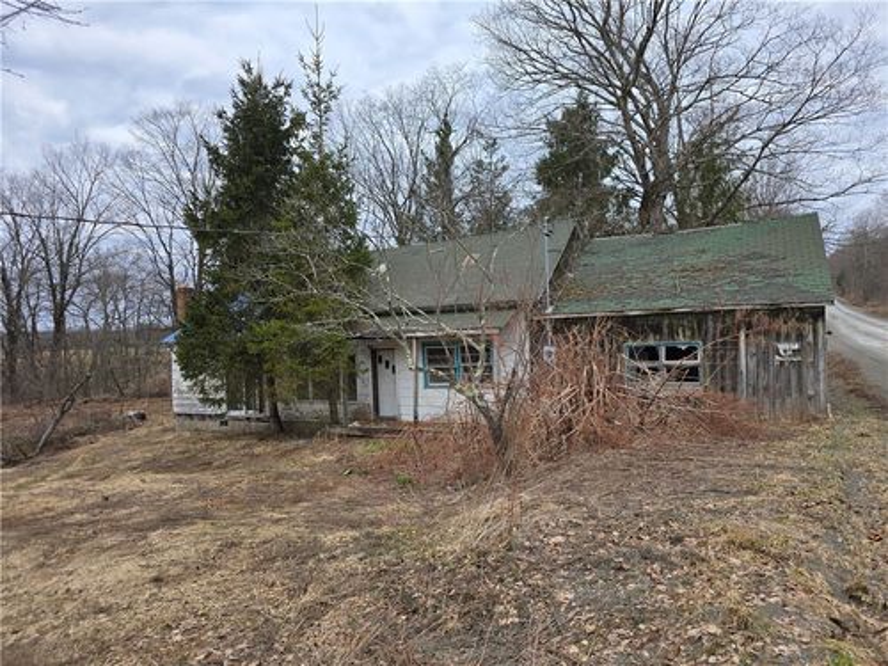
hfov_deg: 73.9
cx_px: 444
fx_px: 590
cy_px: 333
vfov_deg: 58.9
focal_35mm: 23
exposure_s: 1/426
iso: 12
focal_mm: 6.3
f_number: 1.7
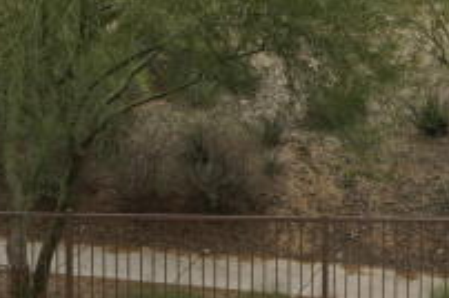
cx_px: 449
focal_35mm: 97
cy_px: -57
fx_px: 1208
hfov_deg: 20.4
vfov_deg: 13.7
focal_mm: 17
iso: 100
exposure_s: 1/80
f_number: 6.3
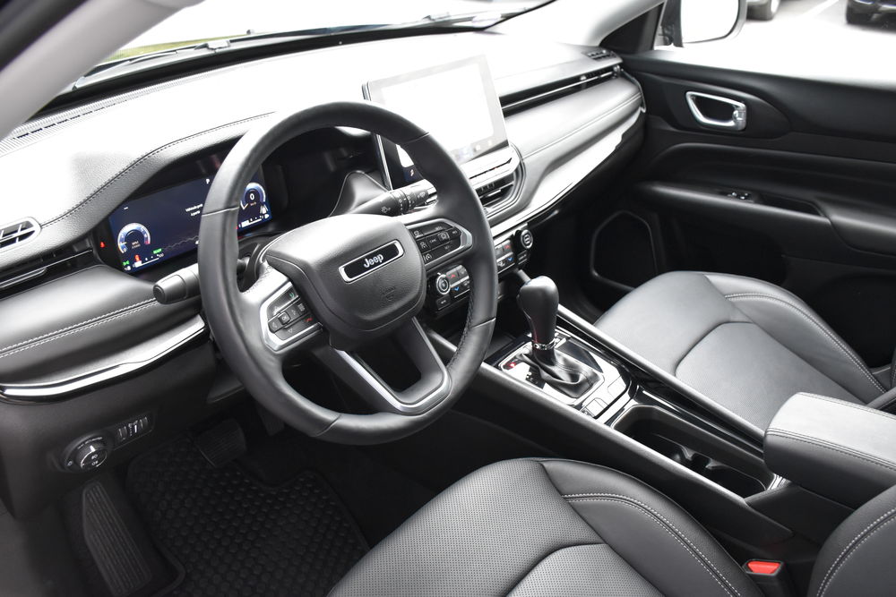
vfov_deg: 43.6
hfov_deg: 61.9
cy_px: 298
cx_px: 448
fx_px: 747
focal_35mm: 30
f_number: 3.5
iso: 1800
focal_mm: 20
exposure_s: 1/60
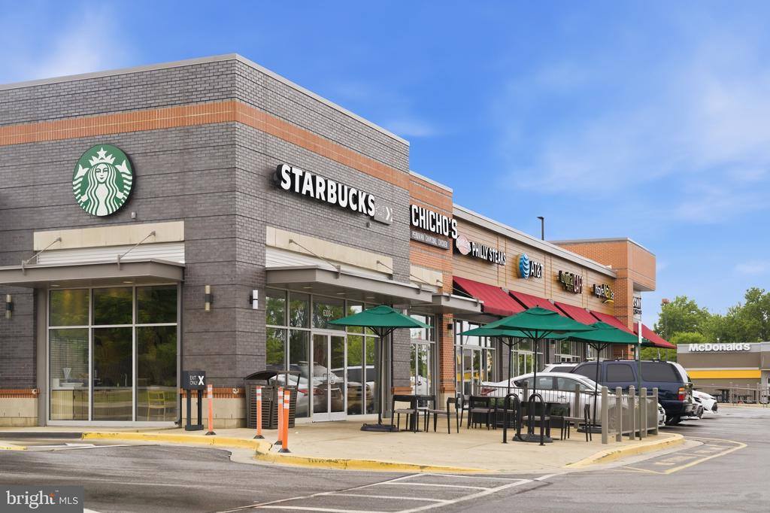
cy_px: 256
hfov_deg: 37.5
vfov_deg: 25.5
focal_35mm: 53
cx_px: 385
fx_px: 1133
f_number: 5.6
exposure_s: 1/100
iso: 100
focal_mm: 53
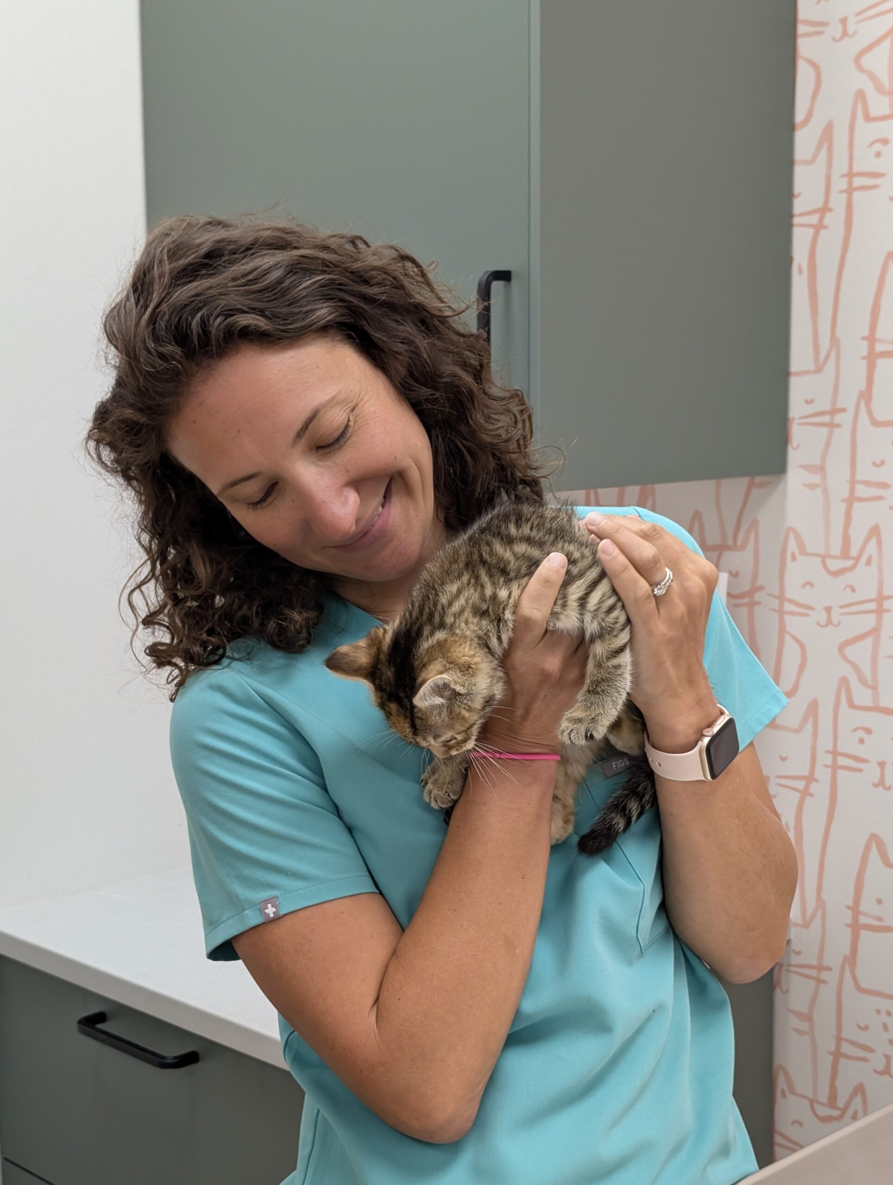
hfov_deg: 29.8
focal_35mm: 49
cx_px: 446
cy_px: 592
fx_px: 1681
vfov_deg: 38.9
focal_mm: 6.9
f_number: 1.68
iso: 144
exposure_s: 1/120
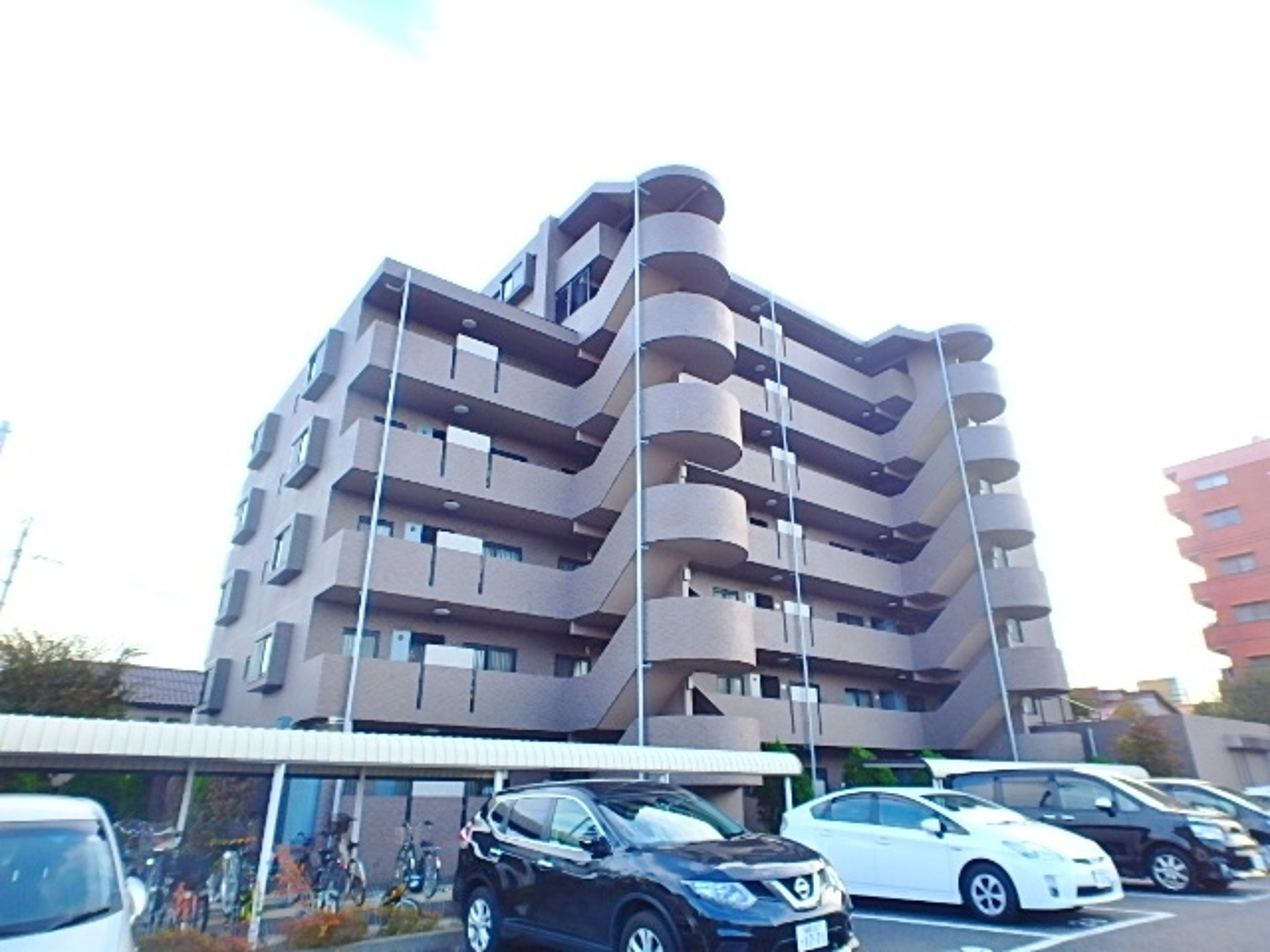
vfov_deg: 63.4
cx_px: 635
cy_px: 476
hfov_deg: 79.0
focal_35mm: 21
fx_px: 770
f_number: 3.5
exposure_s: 1/100
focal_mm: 3.7
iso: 125
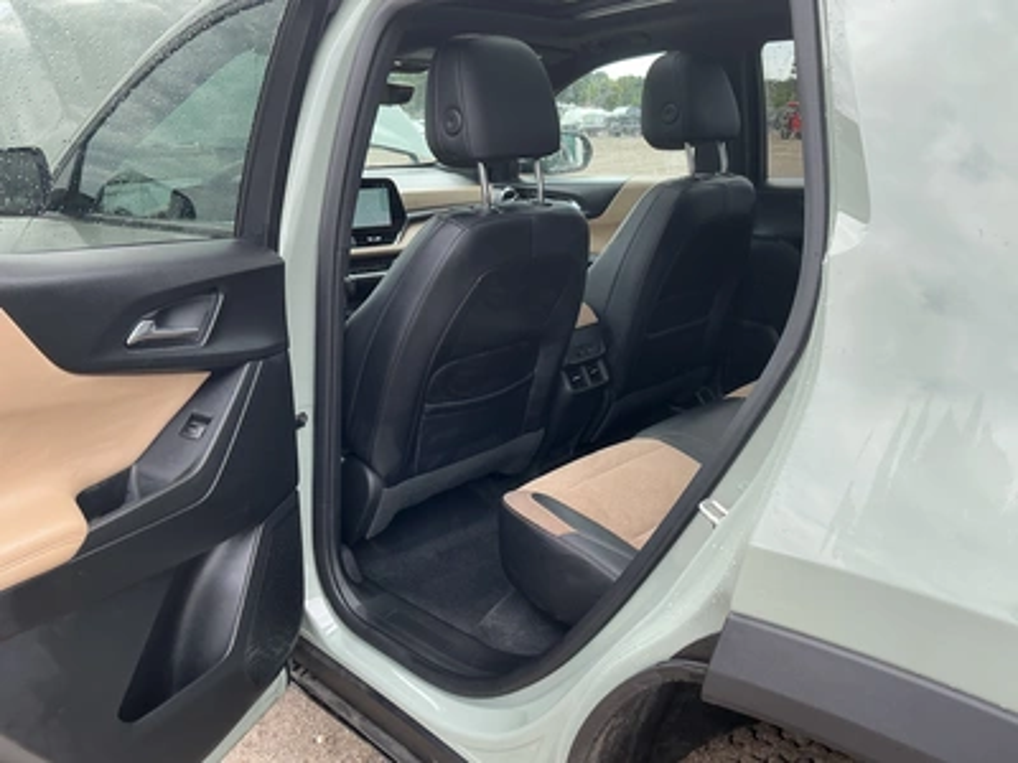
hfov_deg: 63.4
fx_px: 823
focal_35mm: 28
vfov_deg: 49.7
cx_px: 509
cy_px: 382
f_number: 1.8
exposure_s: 1/202
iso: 20
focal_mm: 3
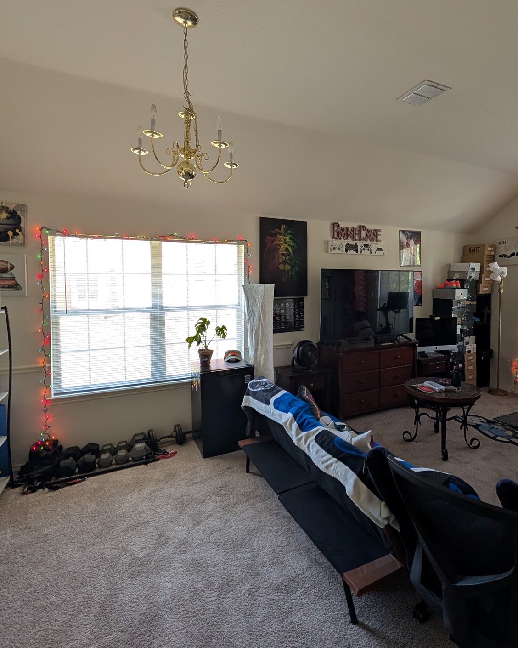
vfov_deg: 89.5
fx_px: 326
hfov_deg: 76.1
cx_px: 310
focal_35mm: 17
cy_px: 299
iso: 115
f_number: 1.7
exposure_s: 1/125
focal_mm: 2.02
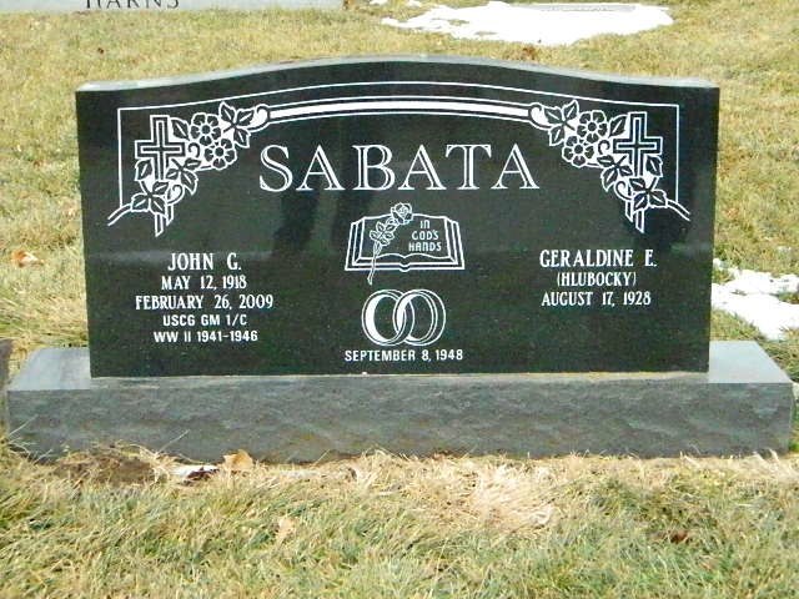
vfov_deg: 21.0
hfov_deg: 27.8
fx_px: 1616
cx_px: 400
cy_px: 300
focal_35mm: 70
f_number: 11.4
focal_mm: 12.6
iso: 6400
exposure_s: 1/800
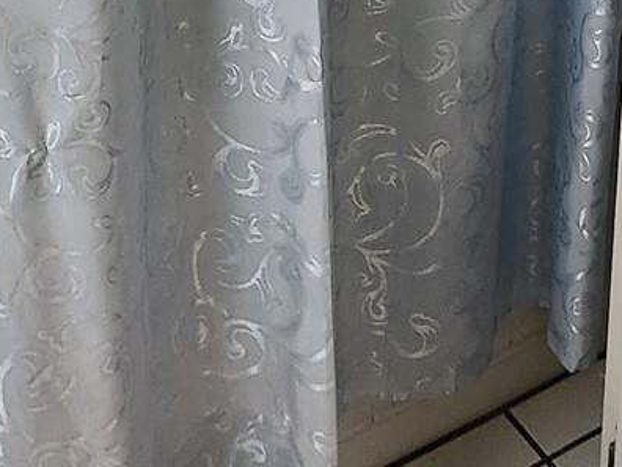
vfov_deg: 10.5
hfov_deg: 16.5
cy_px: -690
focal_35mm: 119
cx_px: 463
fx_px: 2138
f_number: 1.8
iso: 250
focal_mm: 5.4
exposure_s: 1/120
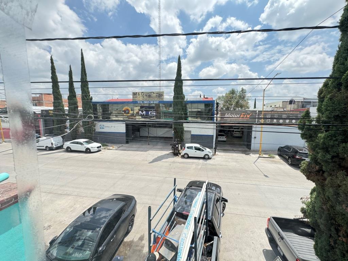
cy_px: 130
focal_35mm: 14
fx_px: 141
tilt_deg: -6.1
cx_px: 174
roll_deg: +0.2
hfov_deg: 102.1
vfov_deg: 85.7
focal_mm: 2.22
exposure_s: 1/868
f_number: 2.2
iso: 50
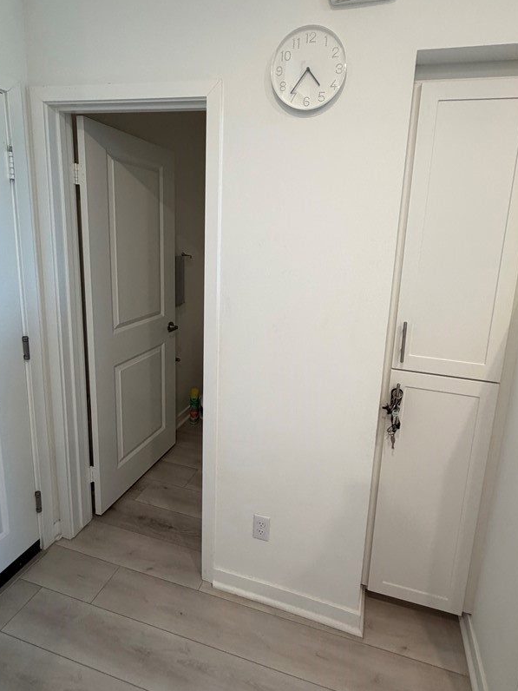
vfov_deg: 87.2
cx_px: 292
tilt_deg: -9.9
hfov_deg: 71.3
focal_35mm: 18
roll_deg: -4.0
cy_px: 296
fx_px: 359
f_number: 2.2
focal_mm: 2.22
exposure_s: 1/120
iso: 250
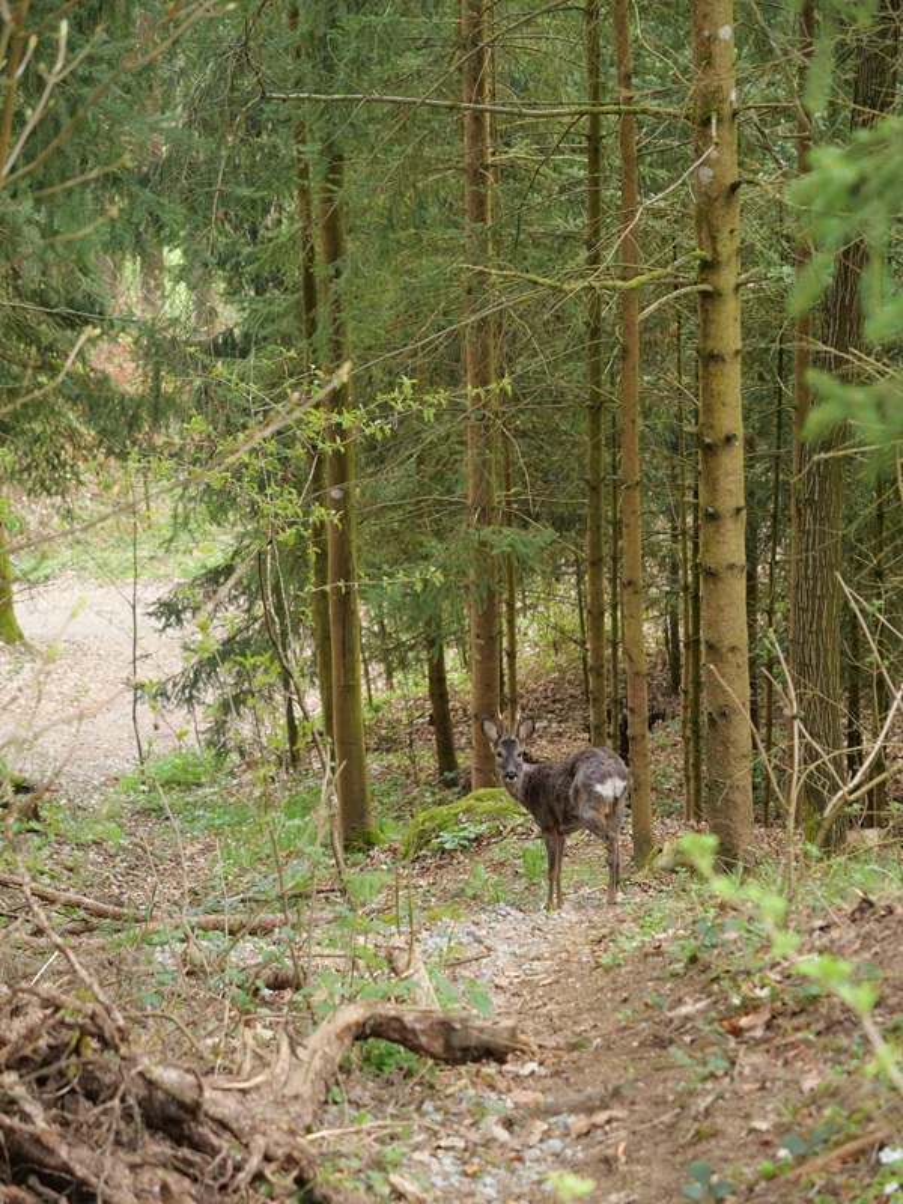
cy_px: 602
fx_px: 4174
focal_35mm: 120
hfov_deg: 12.3
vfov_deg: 16.4
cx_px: 452
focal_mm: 60
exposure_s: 1/125
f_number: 4
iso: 640
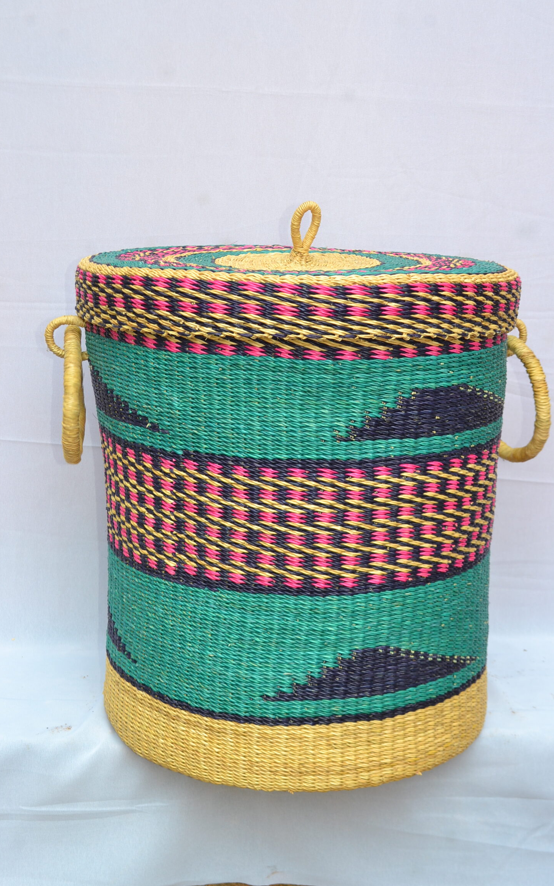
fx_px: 1183
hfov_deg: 26.3
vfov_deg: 41.0
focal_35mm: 49
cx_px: 292
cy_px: 443
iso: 160
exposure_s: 1/60
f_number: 5.6
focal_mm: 32
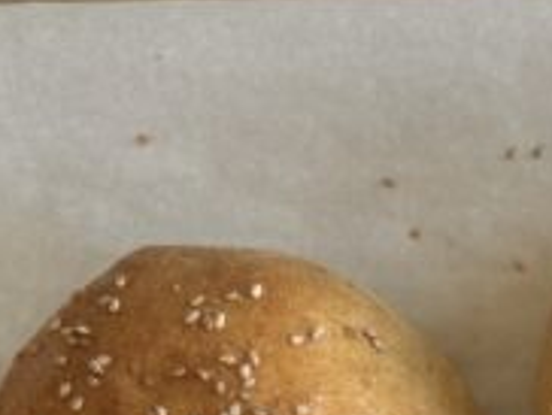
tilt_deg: -88.3
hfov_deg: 12.9
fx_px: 2156
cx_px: 1055
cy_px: 1036
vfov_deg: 9.6
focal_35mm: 135
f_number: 1.78
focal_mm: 6.76
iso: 125
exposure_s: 1/121
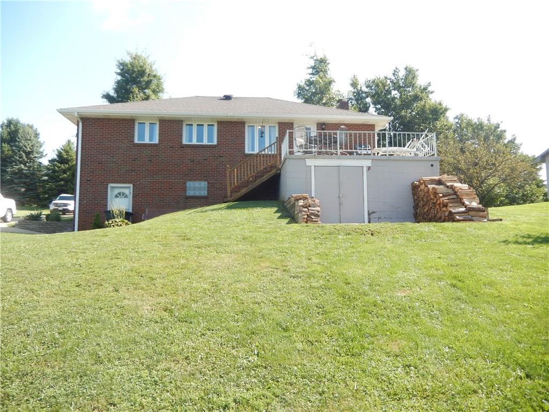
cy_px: 206
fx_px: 396
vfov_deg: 54.9
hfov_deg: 69.4
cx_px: 274
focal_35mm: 25
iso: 125
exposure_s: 1/320
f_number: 3.4
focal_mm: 4.5
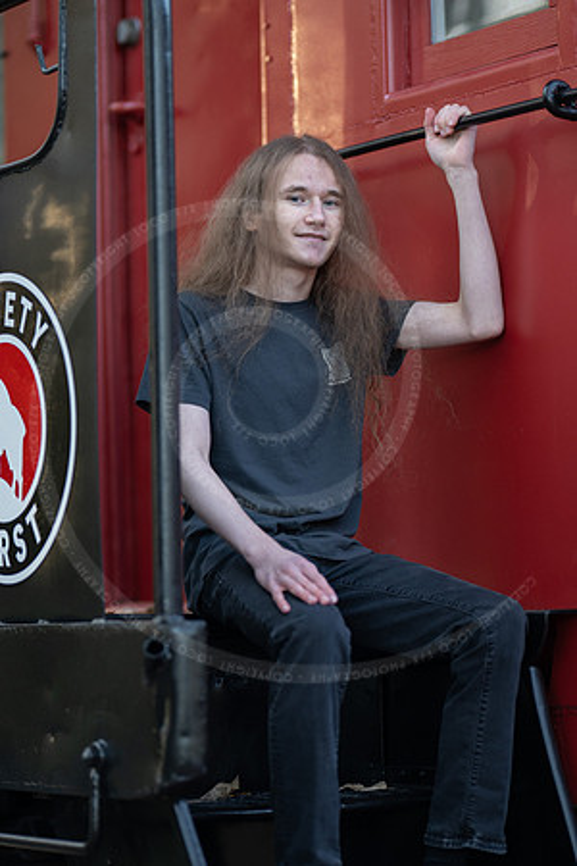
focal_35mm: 127
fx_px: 3053
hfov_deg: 10.8
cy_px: 433
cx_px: 288
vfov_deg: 16.1
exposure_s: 1/800
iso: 400
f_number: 1.2
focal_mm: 85
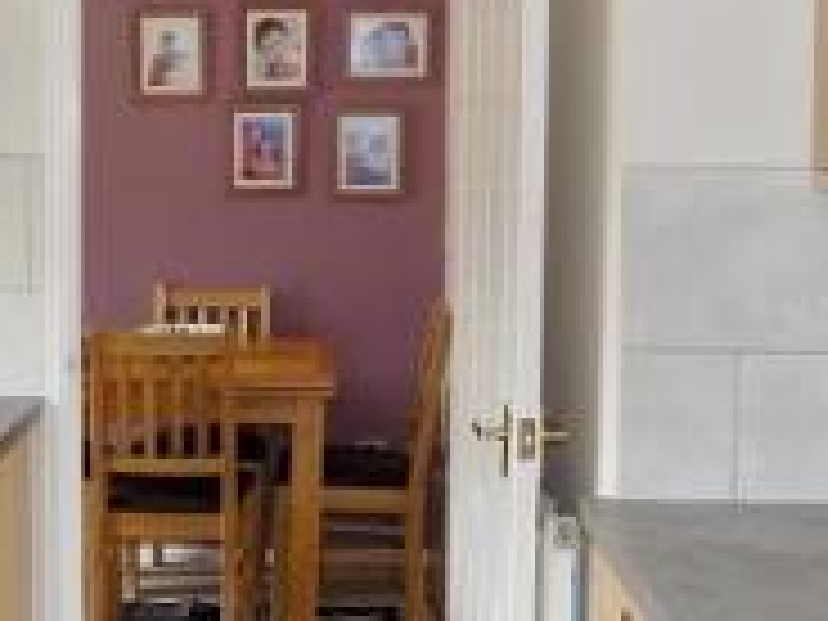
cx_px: 133
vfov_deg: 20.2
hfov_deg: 26.1
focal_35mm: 73
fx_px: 1746
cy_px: 308
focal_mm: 4
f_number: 3.1
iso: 125
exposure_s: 1/30
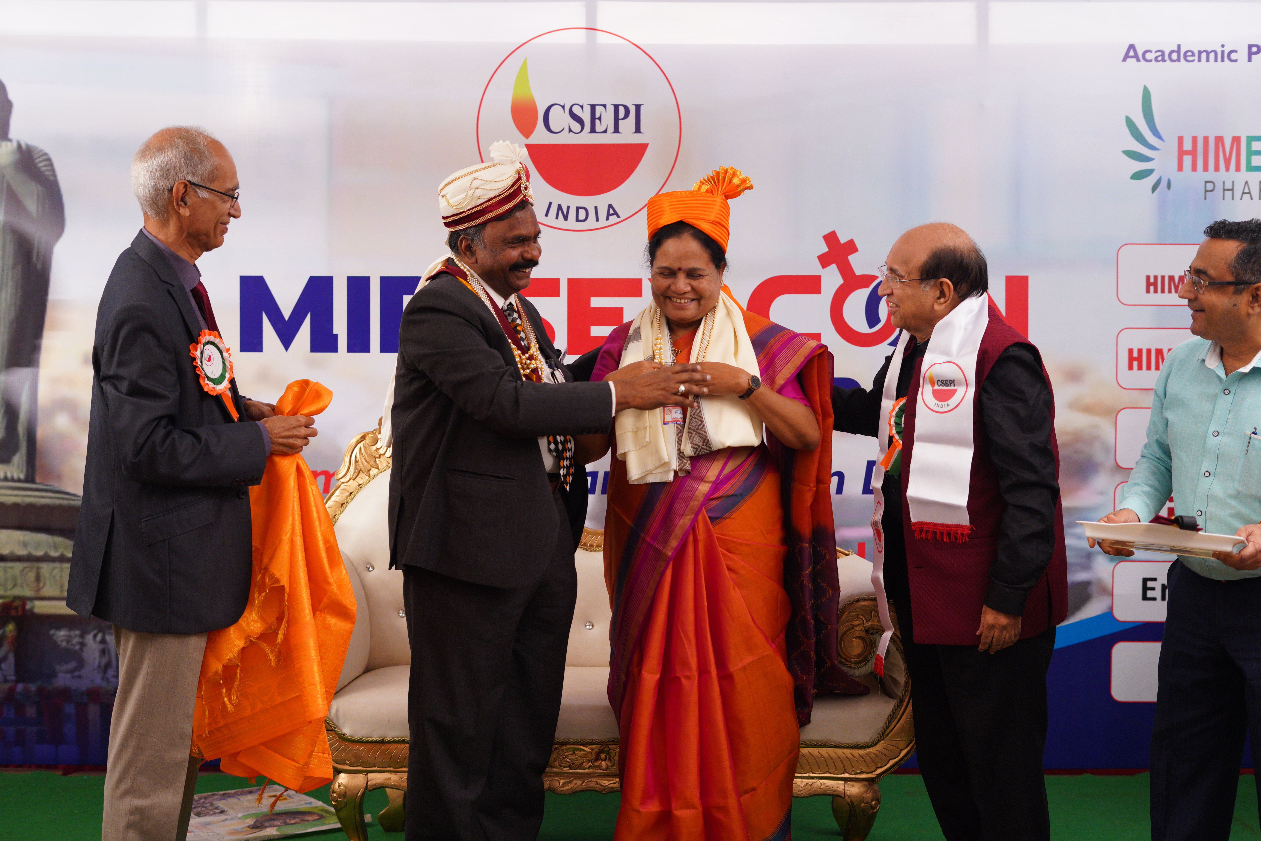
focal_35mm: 51
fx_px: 1786
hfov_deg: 38.9
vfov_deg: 26.5
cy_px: 429
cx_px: 637
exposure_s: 1/160
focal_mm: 50
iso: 1600
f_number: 3.5
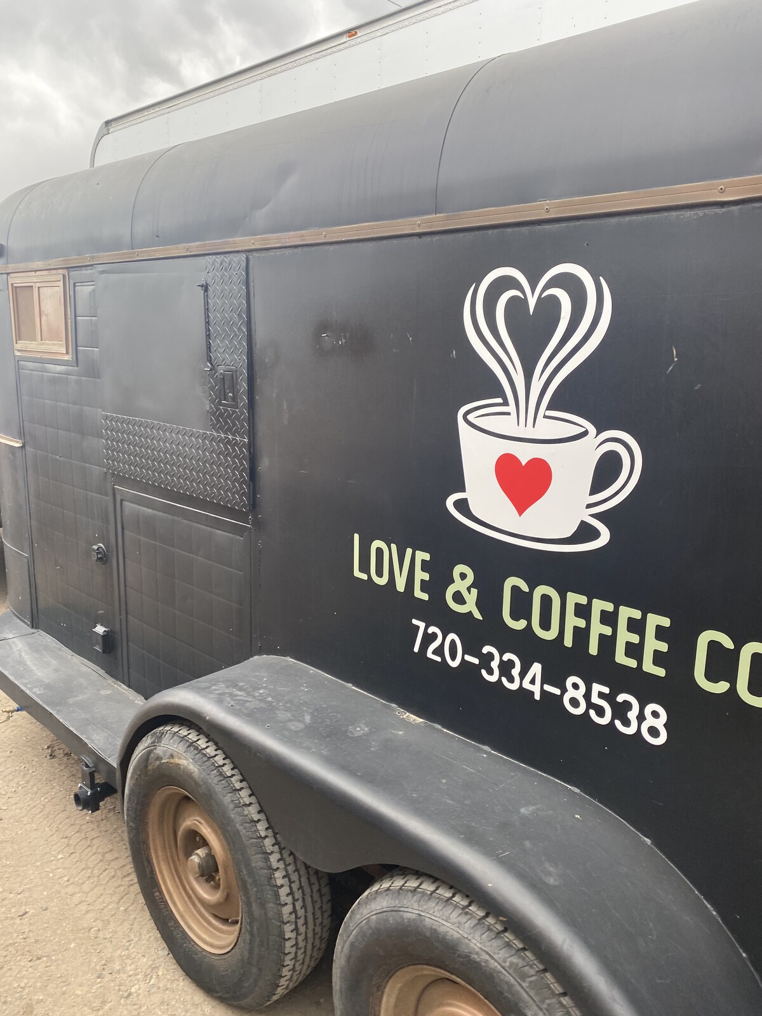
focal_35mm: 26
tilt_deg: -9.2
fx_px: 763
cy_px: 508
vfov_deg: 67.3
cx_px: 381
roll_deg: -0.8
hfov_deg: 53.1
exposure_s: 1/230
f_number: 1.8
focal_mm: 4.25
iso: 32
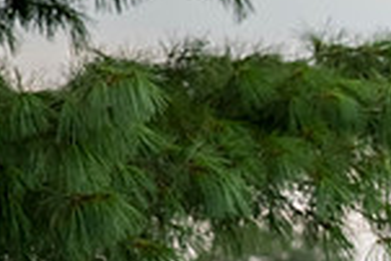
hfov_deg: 3.9
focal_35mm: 518
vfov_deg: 2.7
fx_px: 5631
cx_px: 733
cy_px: 335
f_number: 9
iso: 640
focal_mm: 135
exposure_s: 1/320
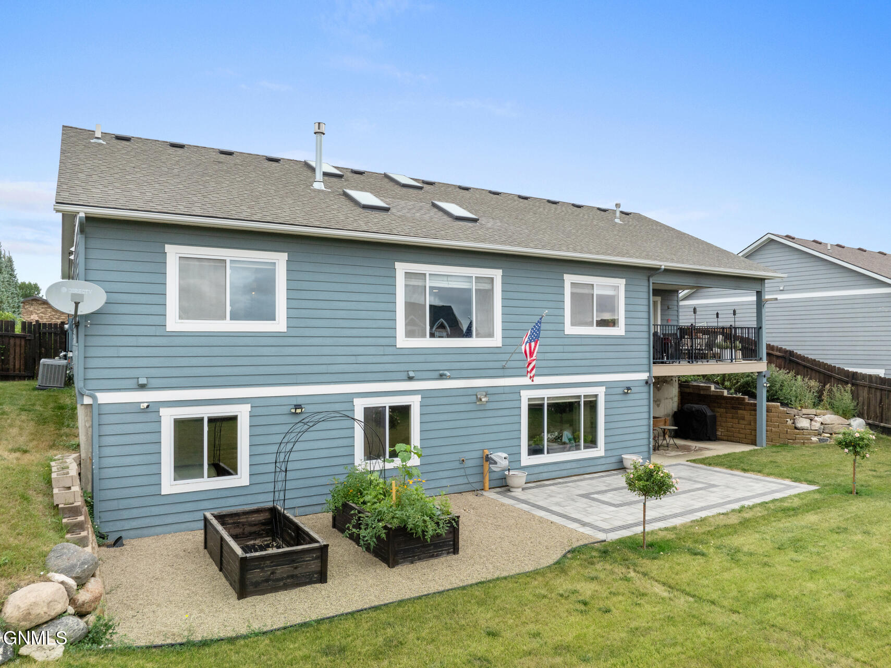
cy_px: 334
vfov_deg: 56.8
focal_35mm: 24
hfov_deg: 71.6
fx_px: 617
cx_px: 446
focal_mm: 12.29
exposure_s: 1/640
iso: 100
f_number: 5.6
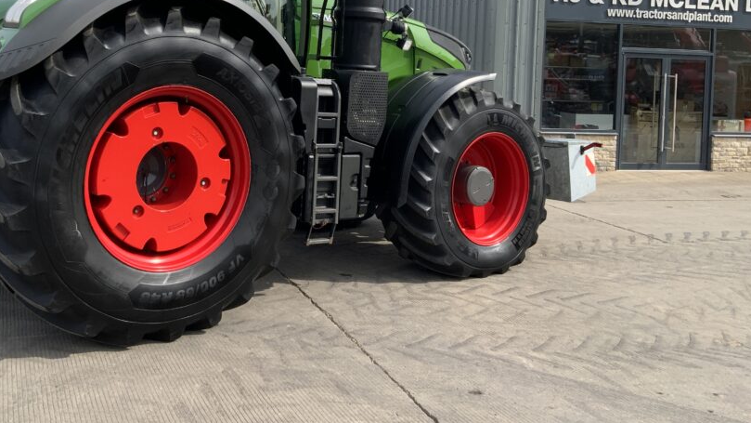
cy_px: 83
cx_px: 279
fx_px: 797
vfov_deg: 29.0
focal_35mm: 40
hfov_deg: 50.0
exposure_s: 1/1377
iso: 16
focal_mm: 3
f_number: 1.8
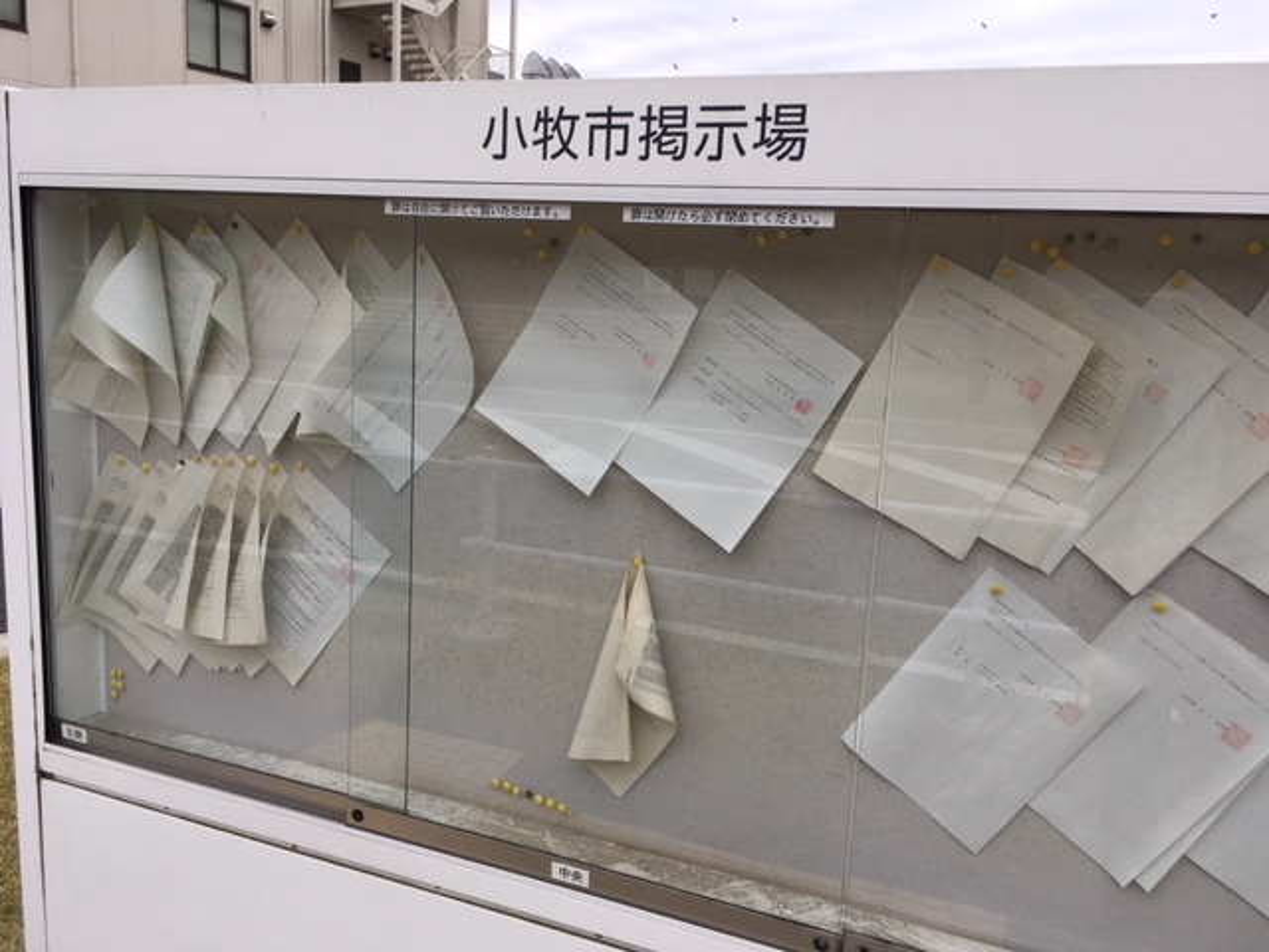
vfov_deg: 48.2
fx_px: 1063
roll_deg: -2.5
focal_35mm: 29
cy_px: 476
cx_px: 634
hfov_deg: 61.7
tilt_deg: -9.2
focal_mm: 4.15
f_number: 2.2
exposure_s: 1/442
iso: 25
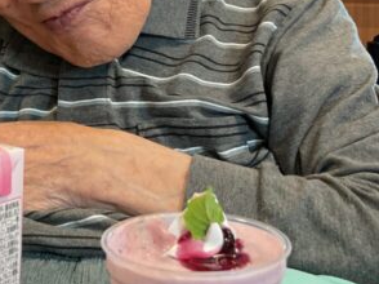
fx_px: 864
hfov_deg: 24.6
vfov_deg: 18.2
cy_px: -3
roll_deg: +0.8
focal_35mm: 79
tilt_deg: -3.7
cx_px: 133
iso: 160
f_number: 1.8
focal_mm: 3
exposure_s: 1/60
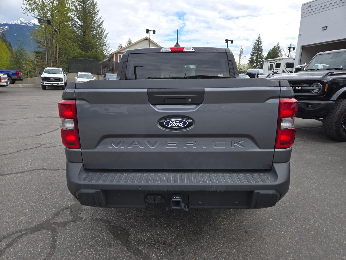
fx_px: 230
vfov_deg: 58.9
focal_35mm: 23
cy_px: 130
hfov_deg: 73.9
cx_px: 173
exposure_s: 1/657
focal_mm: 5.4
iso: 25
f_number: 1.8
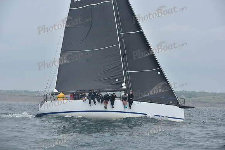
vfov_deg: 11.0
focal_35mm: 125
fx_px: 781
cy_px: 75
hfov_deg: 16.4
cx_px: 112
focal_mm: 125
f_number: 8
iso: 320
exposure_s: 1/1000
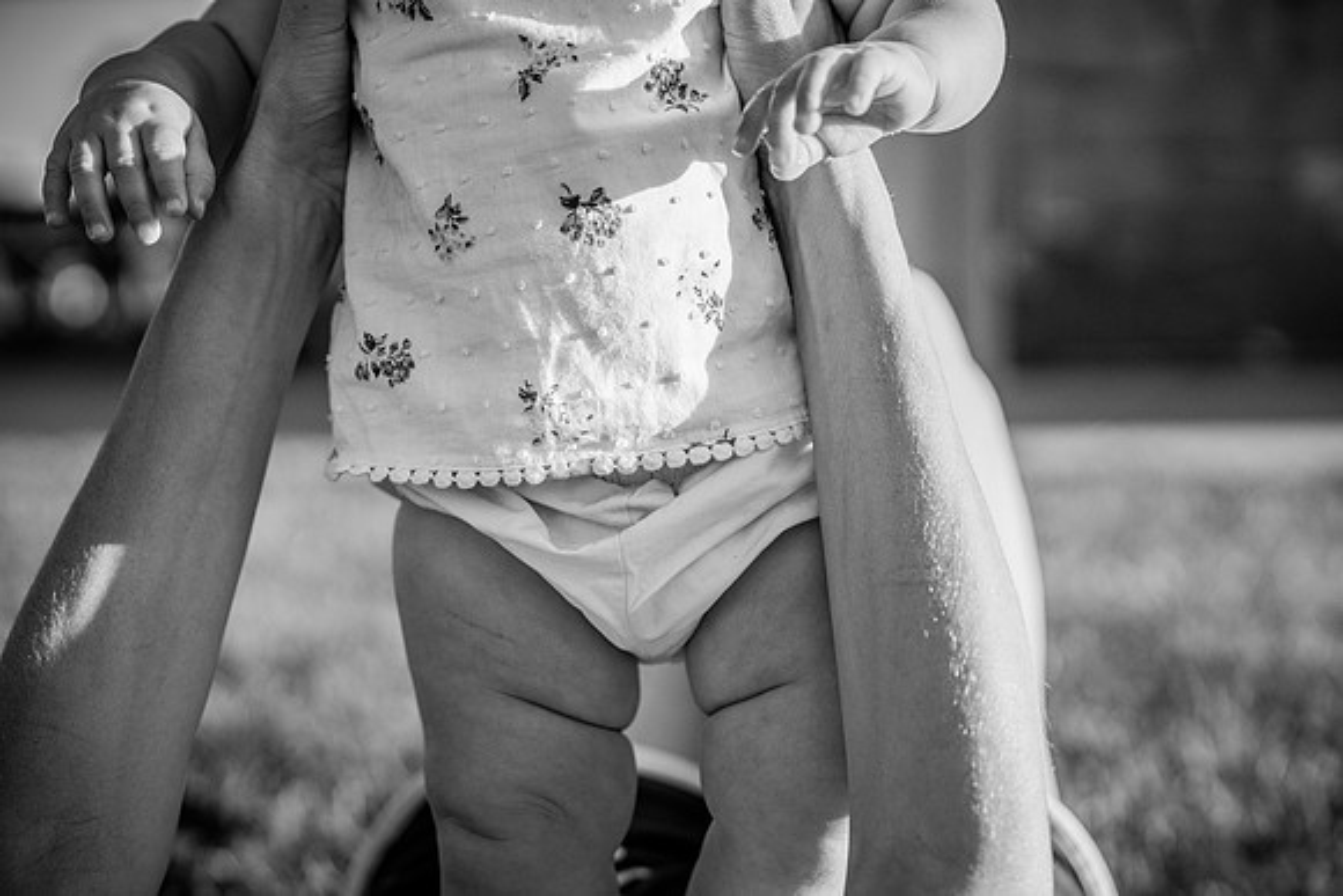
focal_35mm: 70
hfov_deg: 28.8
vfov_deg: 19.5
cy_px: 448
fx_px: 2612
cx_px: 672
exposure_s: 1/3200
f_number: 3.2
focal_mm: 70
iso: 400
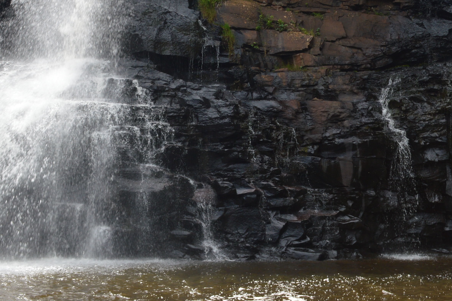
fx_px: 866
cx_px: 307
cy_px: -41
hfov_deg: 29.0
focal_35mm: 69
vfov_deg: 18.8
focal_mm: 18
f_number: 6.3
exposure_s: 1/160
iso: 100
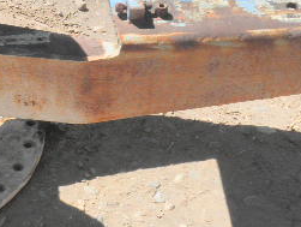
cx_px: -17
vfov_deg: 13.2
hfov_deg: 17.1
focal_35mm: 112
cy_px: 65
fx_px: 975
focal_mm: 7.9
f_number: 9.6
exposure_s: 1/100
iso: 64
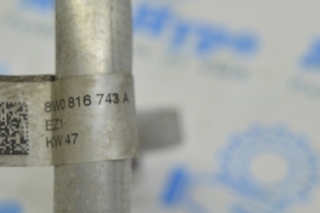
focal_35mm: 91
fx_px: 807
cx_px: 136
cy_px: 113
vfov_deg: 15.0
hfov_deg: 22.4
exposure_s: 1/40
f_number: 5.6
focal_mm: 35
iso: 400
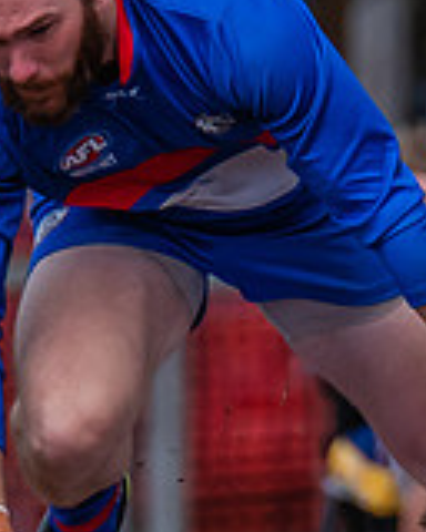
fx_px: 50763
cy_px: 172
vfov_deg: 0.6
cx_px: 676
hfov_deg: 0.5
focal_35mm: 3221
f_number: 6.3
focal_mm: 420
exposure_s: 1/1600
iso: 800
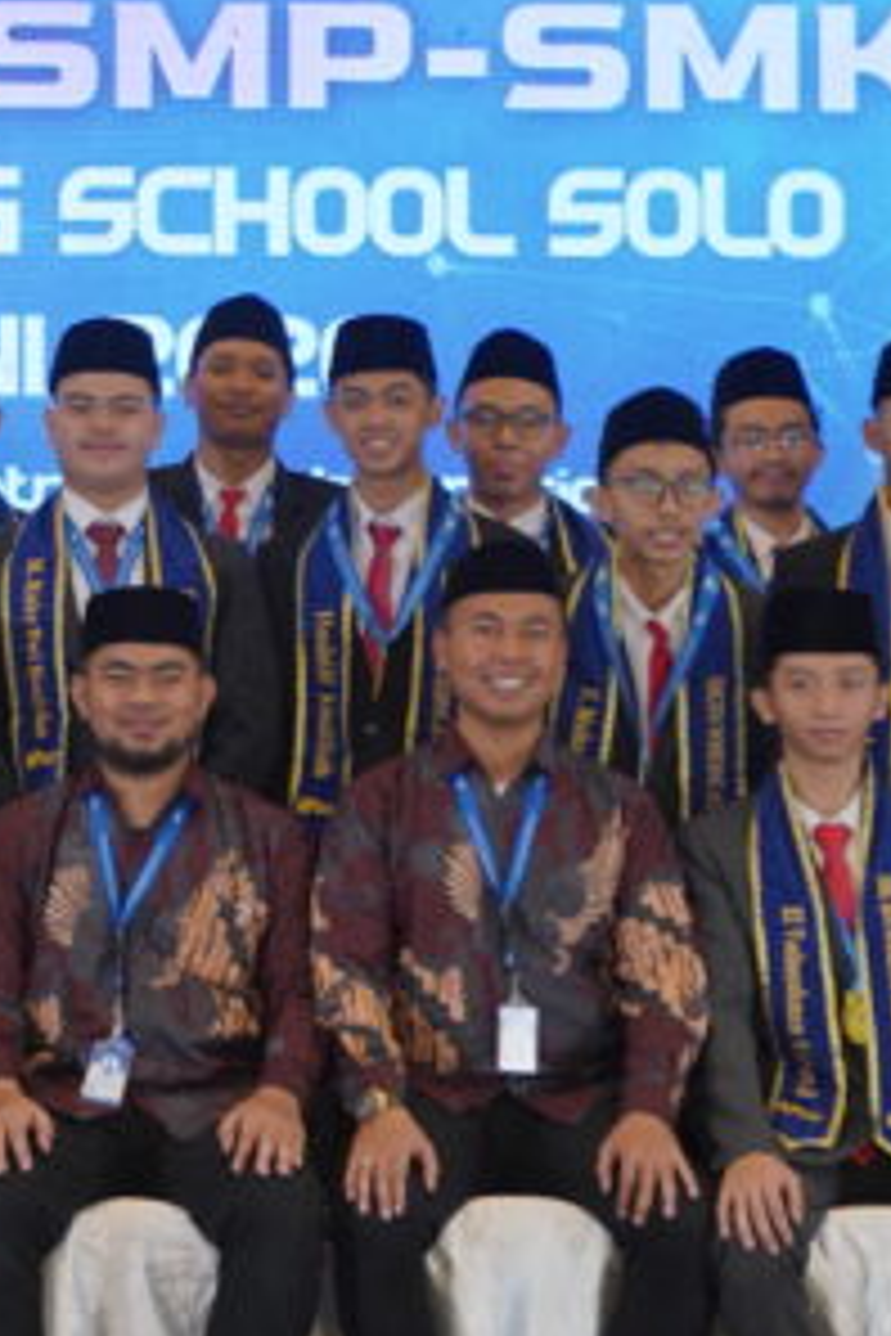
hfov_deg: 13.5
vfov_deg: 20.3
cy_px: 367
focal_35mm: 100
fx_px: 3712
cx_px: 0
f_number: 2.8
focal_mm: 29
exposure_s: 1/125
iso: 1000
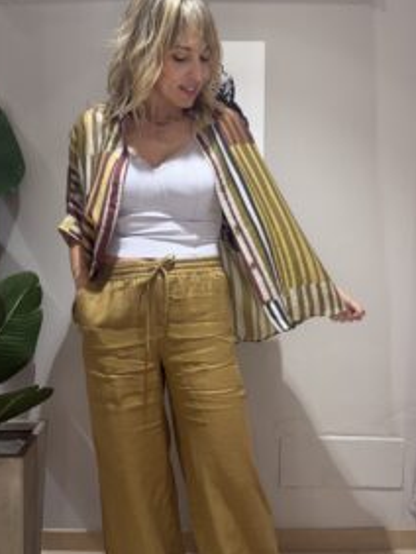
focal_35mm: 34
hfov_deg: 41.7
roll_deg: -0.5
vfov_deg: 53.9
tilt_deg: -10.0
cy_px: 295
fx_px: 544
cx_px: 239
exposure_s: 1/100
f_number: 1.78
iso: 100
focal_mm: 6.76
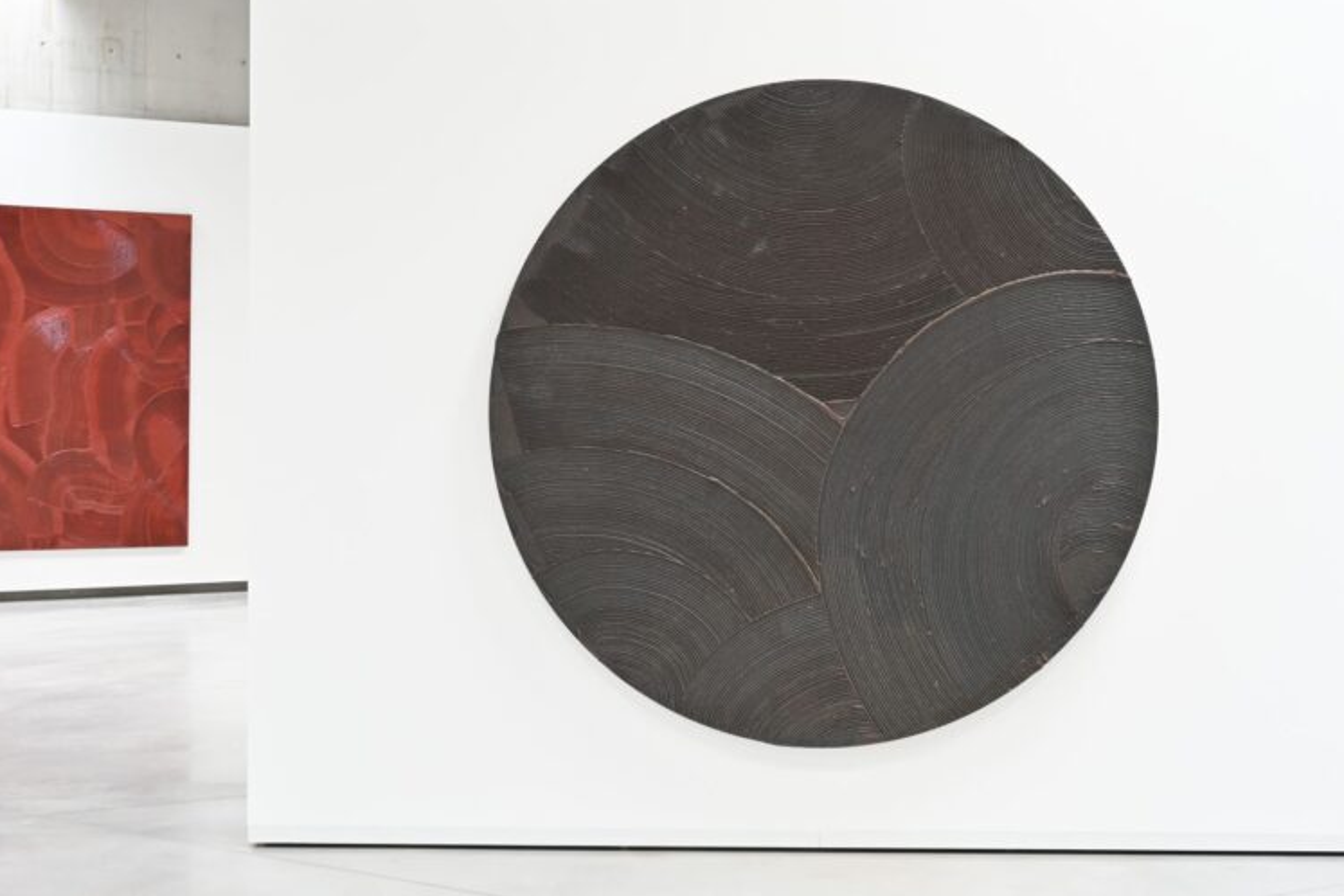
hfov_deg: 40.8
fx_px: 1805
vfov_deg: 27.8
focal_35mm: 48
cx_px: 646
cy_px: 373
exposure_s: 1/1.6
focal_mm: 23.5
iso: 100
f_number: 8
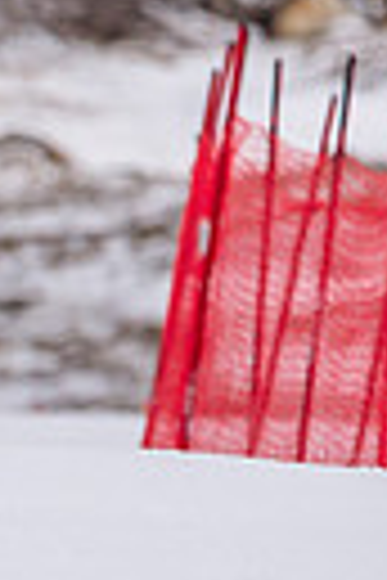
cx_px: -796
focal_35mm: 2705
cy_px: 517
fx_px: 43615
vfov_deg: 0.8
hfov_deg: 0.5
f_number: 6.3
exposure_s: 1/2500
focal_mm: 600
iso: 800
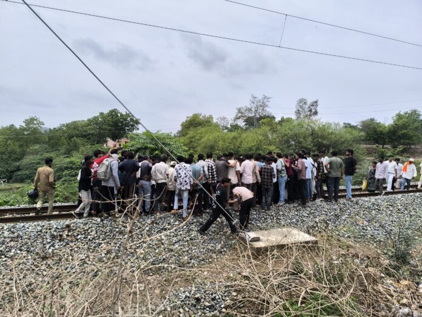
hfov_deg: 73.9
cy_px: 158
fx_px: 280
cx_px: 211
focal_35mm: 23
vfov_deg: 58.9
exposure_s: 1/1060
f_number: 1.65
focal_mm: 6.14
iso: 50
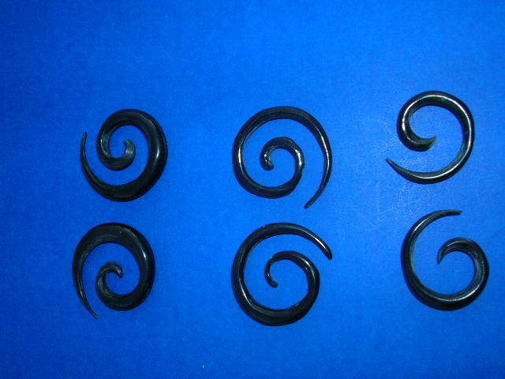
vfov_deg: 40.7
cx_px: 252
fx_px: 511
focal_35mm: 35
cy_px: 190
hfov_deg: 52.6
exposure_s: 1/60.1
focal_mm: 5.8
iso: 50
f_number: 5.6
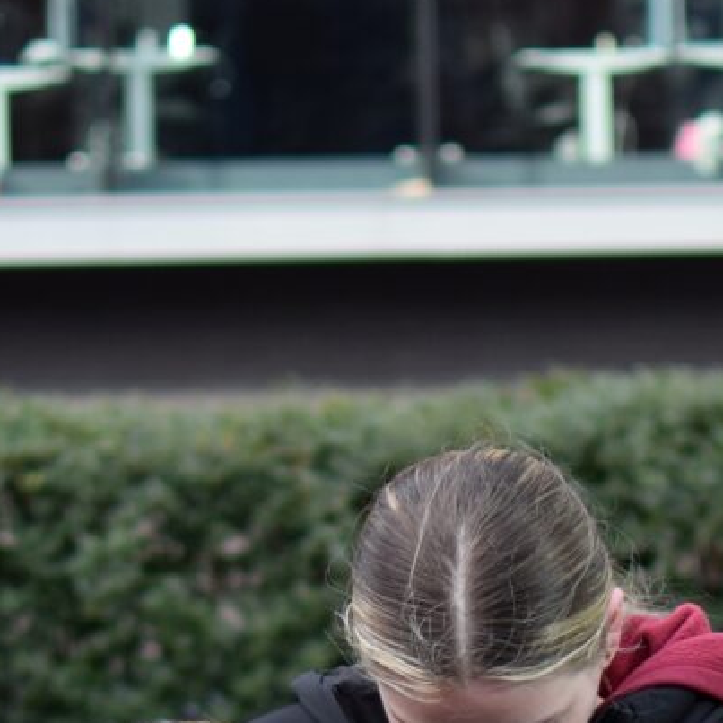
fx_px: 5654
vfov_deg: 7.2
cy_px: 1006
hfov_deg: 7.3
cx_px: 483
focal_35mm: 239
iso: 100
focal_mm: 35
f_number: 1.8
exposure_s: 1/640
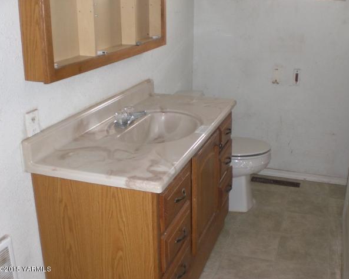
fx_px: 413
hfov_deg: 45.8
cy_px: 140
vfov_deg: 37.4
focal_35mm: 40
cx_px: 184
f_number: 3.1
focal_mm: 6.3
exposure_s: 1/60
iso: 200
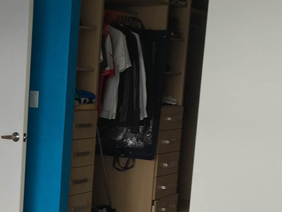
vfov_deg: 15.8
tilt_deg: -10.0
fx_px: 749
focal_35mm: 92
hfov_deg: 19.9
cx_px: -68
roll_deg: -1.3
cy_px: 207
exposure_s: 1/40
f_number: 2.2
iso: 25
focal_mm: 4.15
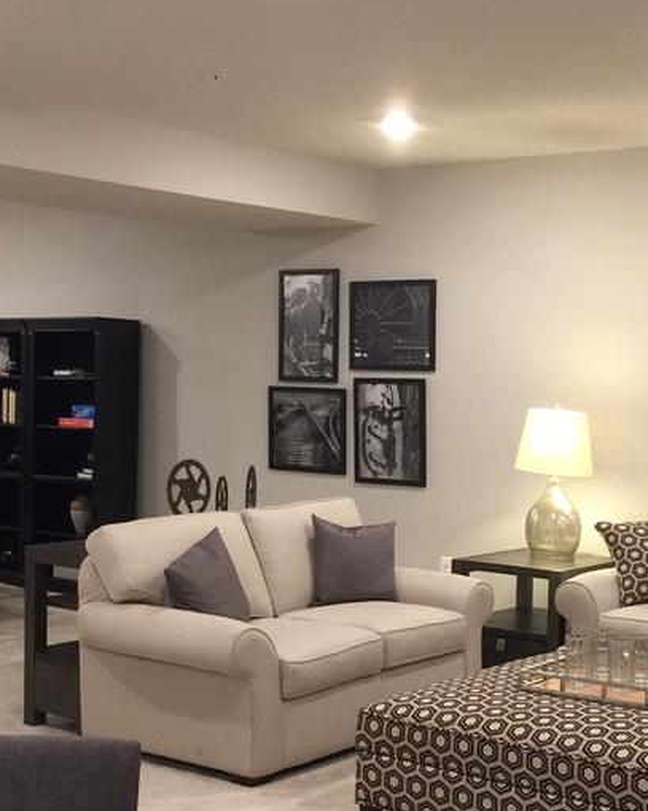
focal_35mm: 57
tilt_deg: -5.4
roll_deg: -2.1
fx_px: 1367
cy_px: 488
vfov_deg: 32.9
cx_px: 444
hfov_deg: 26.5
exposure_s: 1/15
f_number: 2.2
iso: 80
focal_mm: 4.15
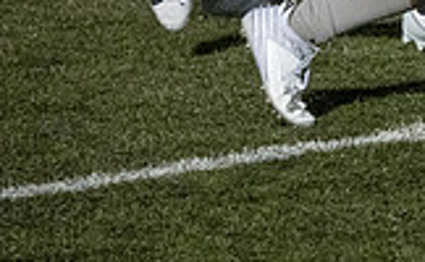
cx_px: 722
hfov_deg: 5.5
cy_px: -140
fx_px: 4386
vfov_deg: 3.4
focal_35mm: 380
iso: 16000
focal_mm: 100
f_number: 5.6
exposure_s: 1/1000
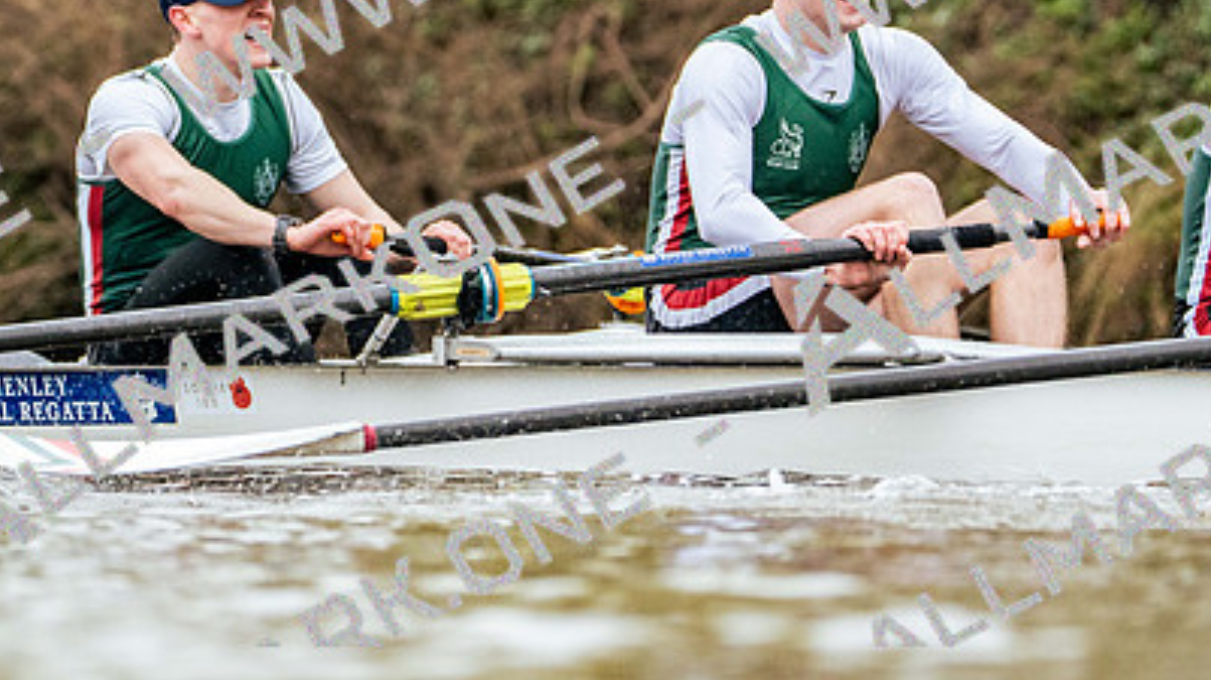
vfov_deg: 2.9
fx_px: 13478
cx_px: 535
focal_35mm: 420
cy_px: 128
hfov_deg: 5.1
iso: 5000
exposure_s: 1/2000
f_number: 6.3
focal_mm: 277
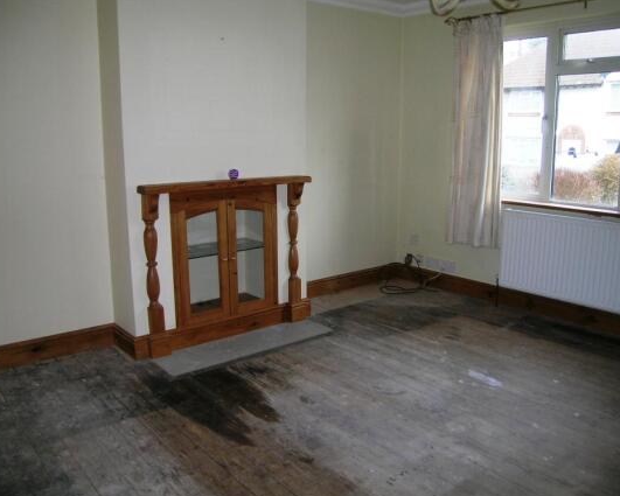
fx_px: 551
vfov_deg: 48.5
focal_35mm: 30
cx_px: 325
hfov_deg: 58.7
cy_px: 254
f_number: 2.8
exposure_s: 1/60.1
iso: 50
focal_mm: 5.8
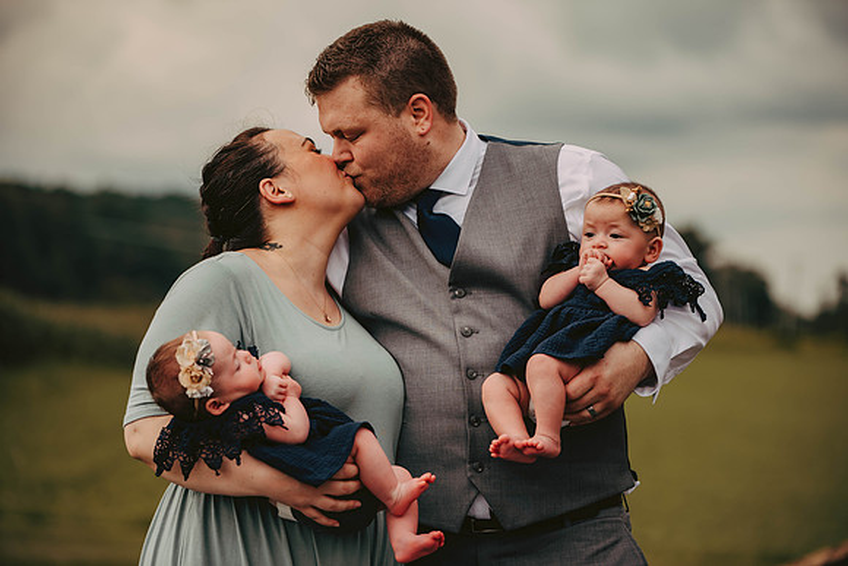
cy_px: 283
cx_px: 424
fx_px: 2733
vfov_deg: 11.8
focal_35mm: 116
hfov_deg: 17.6
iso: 200
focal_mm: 116
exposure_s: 1/1600
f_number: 2.8
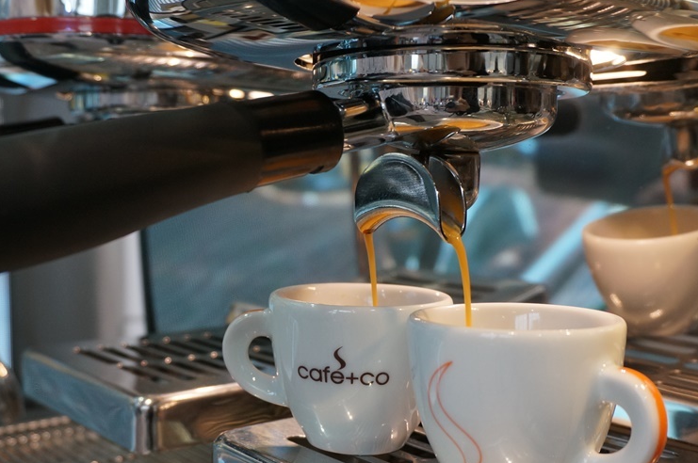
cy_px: 229
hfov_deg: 41.4
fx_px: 923
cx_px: 343
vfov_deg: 28.2
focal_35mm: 48
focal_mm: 23
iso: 640
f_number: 4
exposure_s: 1/60
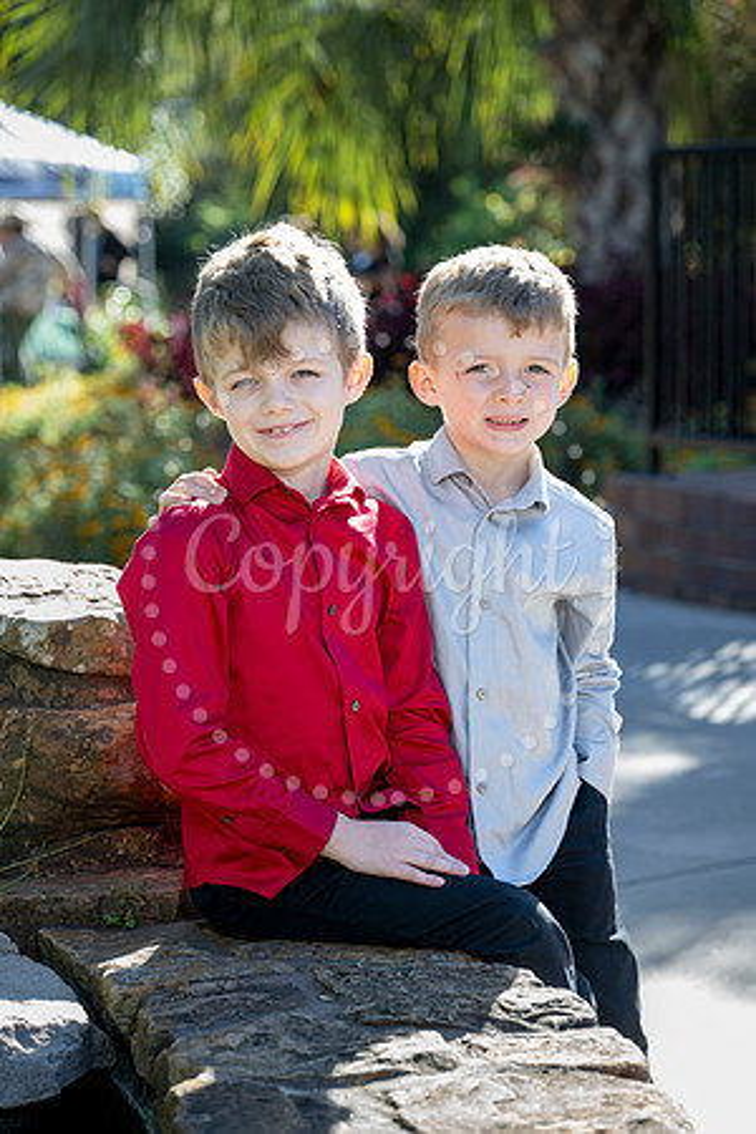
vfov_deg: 17.1
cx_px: 378
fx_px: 3780
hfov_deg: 11.4
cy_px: 567
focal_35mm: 120
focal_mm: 120
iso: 400
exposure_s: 1/200
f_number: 5.6
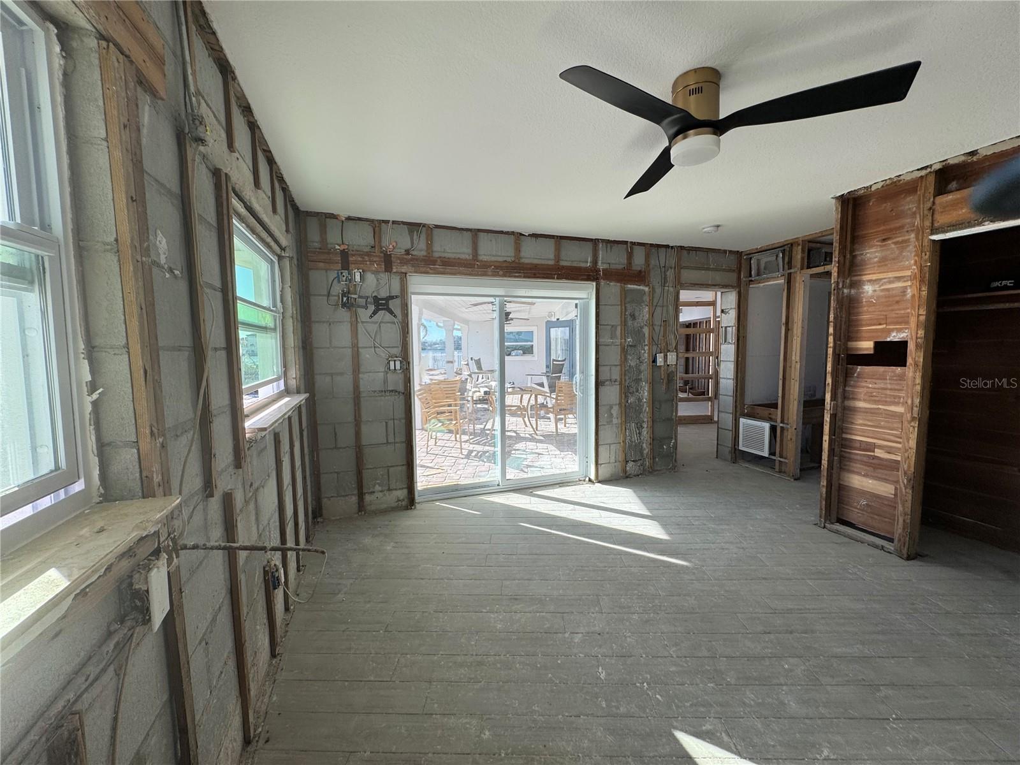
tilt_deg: -5.9
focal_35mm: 14
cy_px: 382
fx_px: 413
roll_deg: +0.6
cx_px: 510
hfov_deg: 102.1
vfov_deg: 85.7
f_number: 2.2
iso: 40
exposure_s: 1/312
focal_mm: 2.22
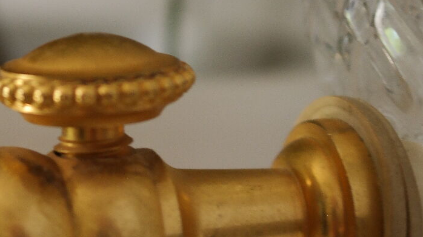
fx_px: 2007
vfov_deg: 6.8
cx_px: 135
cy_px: 134
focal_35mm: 179
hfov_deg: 12.0
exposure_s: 1/30
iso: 800
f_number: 5.6
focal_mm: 45
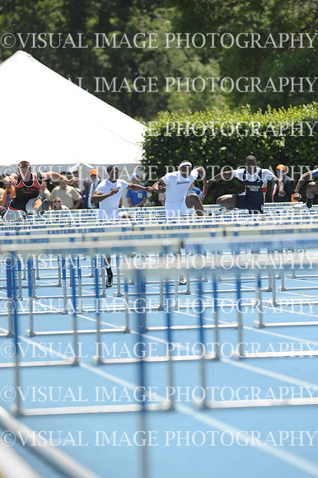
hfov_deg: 3.4
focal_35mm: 400
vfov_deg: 5.2
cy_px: 239
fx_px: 5306
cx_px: 159
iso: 320
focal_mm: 400
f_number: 5.6
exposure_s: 1/1250
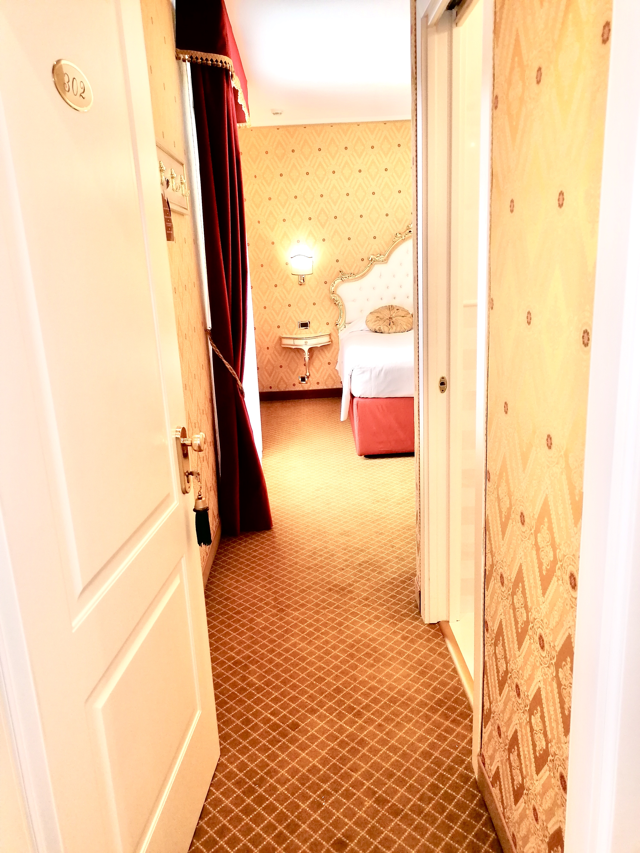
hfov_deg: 51.4
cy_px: 426
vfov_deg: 65.3
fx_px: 666
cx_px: 320
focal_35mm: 27
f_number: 1.8
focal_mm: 4.75
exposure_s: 1/45
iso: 200
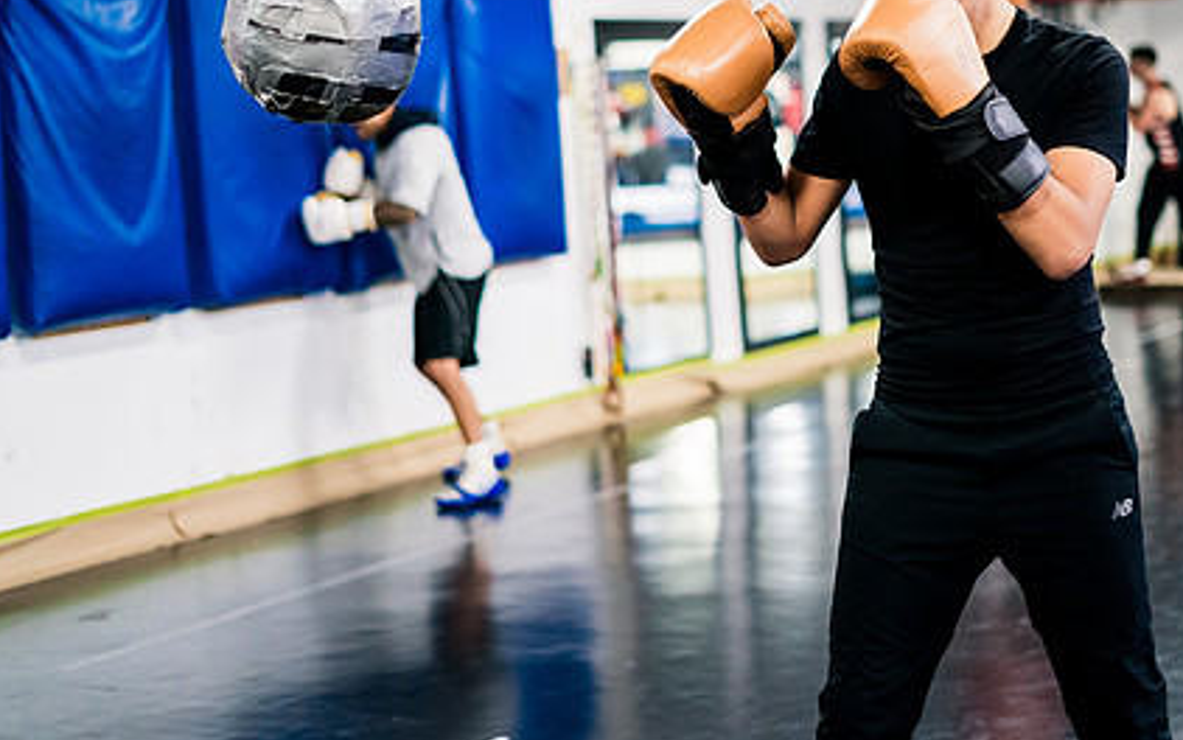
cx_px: 779
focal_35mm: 70
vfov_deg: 18.5
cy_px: 206
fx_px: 2257
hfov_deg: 29.2
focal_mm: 50
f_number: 1.8
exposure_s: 1/500
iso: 4000
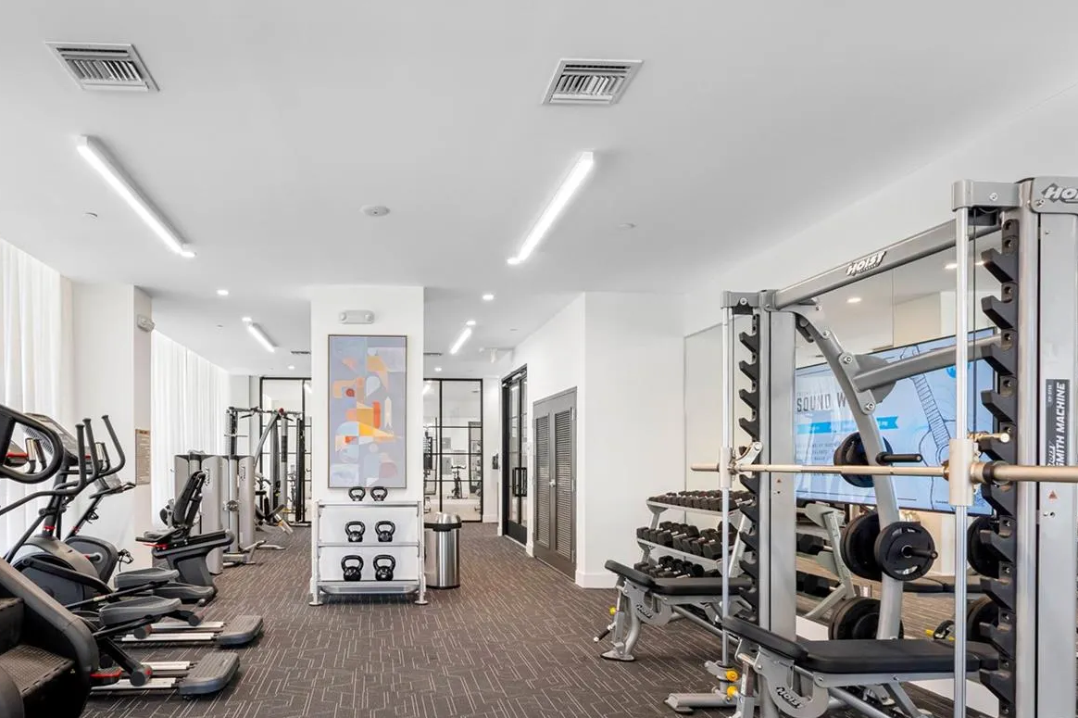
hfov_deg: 77.4
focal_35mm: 22
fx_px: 658
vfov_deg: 56.4
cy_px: 457
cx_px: 416
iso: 640
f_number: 11
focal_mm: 16
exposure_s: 1/4
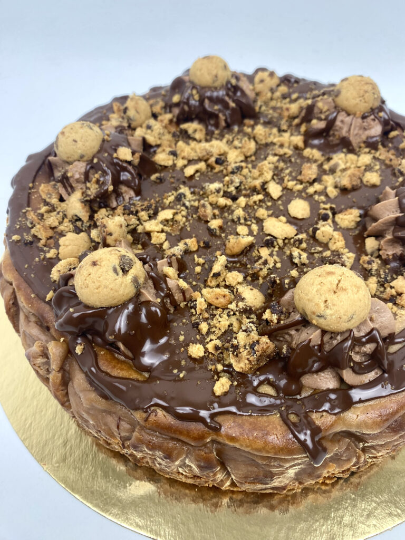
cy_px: 270
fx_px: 390
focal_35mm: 25
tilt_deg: -50.4
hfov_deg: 54.9
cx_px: 202
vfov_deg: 69.4
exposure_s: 1/100
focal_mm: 4.25
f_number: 1.8
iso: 64
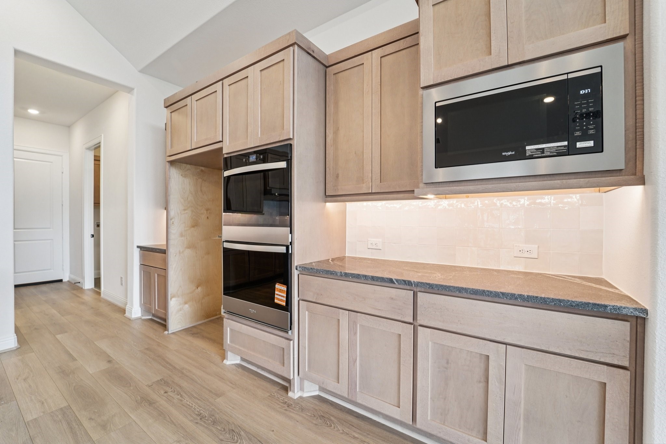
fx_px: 259
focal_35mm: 14
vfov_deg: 81.2
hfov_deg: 104.3
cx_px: 333
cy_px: 222
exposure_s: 1/25
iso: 500
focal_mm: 14
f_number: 8
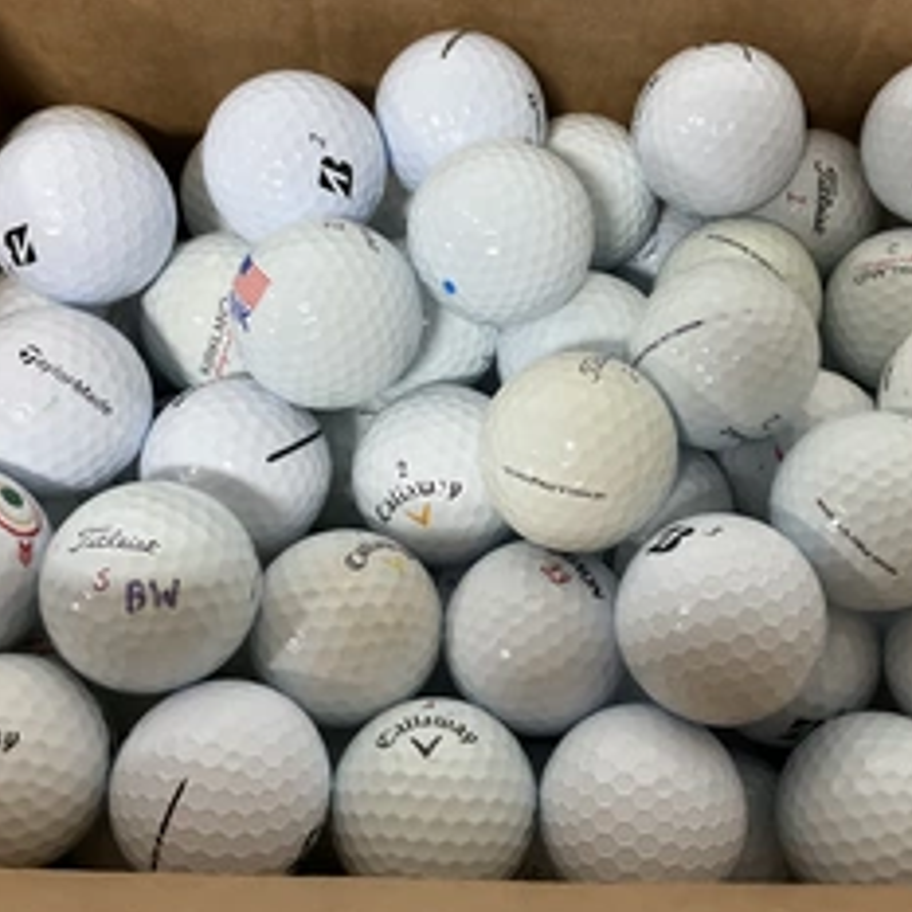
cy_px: 427
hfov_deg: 38.2
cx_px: 532
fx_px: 1312
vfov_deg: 38.3
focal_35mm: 44
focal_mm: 3
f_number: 1.8
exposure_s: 1/40
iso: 200
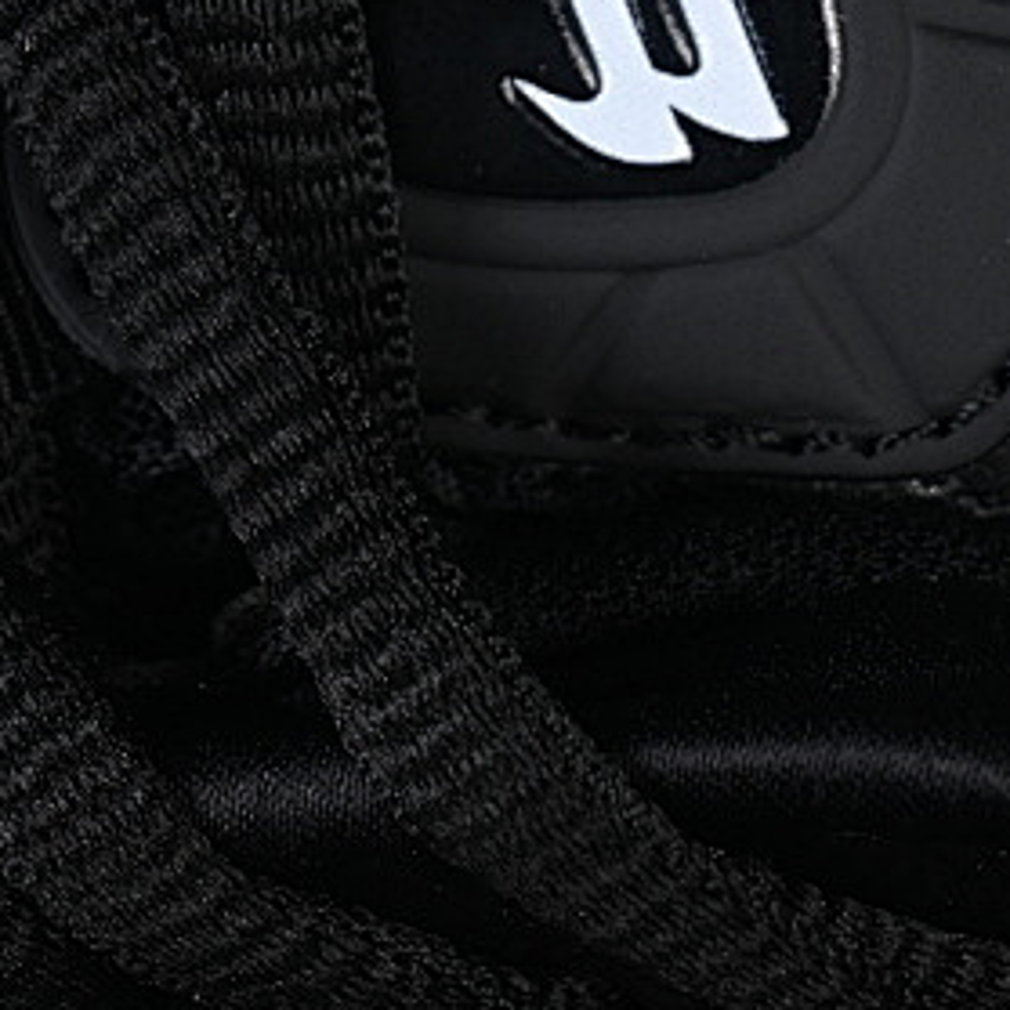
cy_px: 94
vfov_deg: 7.1
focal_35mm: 247
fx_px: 8154
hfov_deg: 7.1
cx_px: 529
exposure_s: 1/50
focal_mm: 50
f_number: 6.3
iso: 160
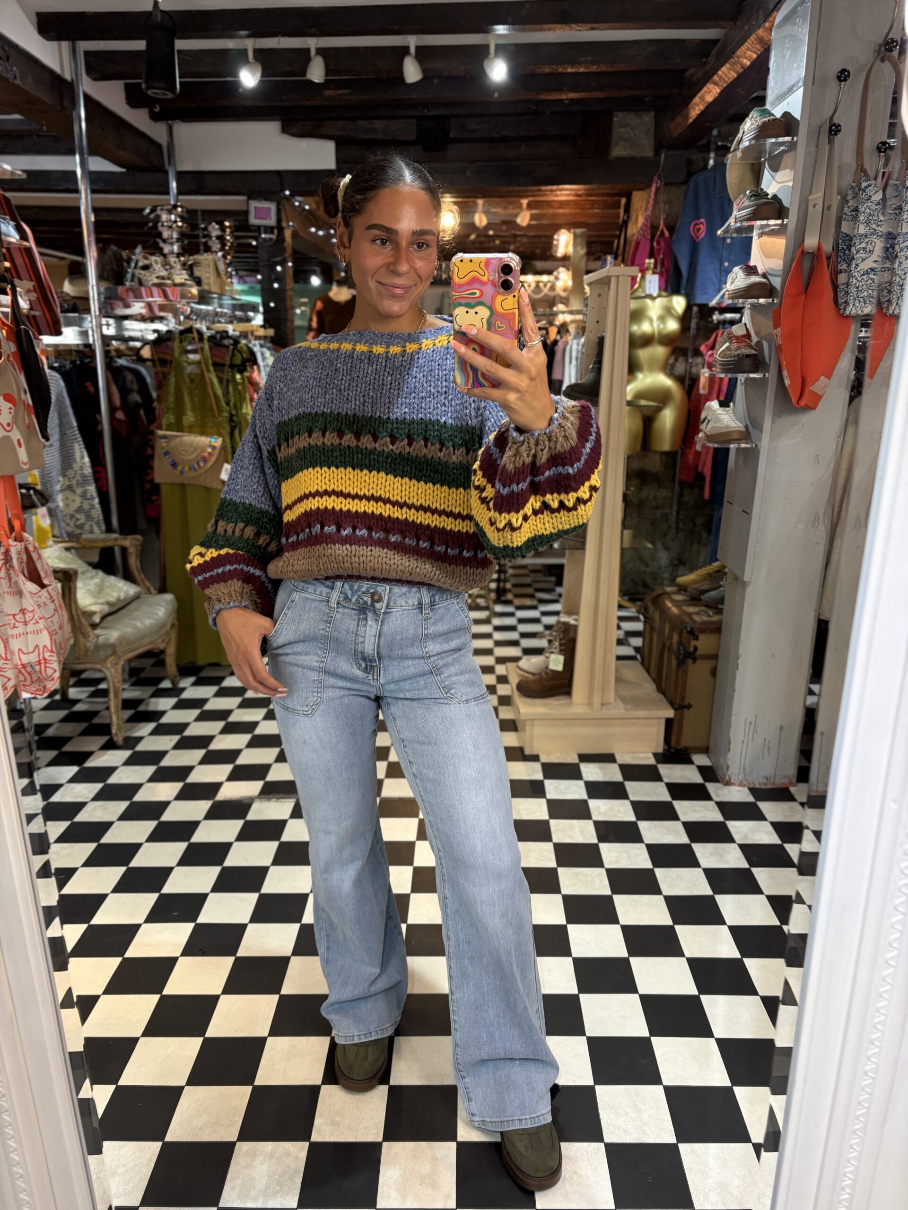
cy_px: 605
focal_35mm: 26
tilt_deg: -23.0
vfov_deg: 67.3
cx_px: 454
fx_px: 909
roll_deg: +0.3
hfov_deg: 53.1
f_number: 1.6
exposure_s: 1/50
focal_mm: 5.96
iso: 160
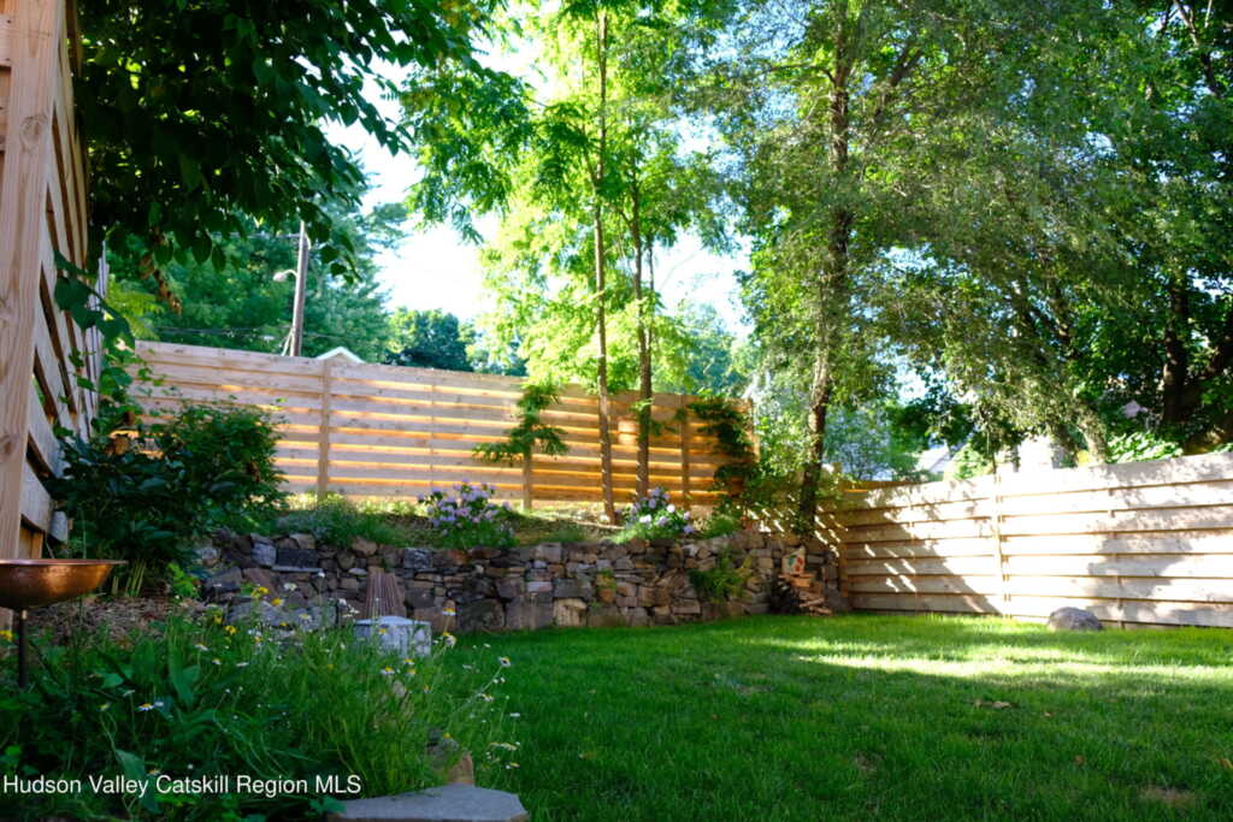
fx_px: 925
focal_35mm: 27
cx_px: 616
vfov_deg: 47.9
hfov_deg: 67.4
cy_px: 411
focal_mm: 18
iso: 400
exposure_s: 1/150
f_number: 4
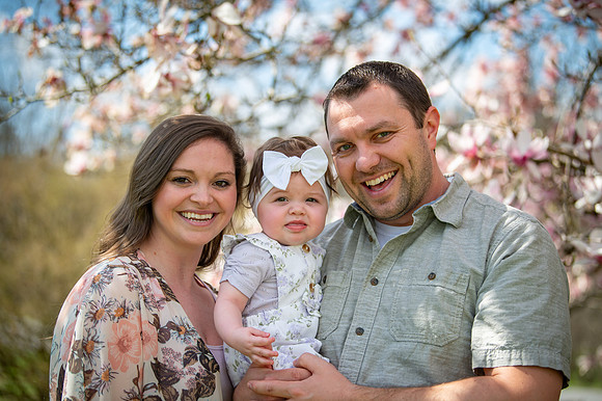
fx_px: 1170
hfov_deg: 28.9
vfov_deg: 19.4
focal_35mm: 70
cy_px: 200
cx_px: 301
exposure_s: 1/3200
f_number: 2.8
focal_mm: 70
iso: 320
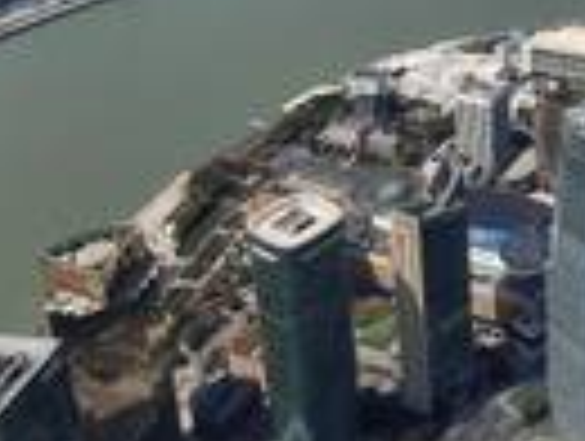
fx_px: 999
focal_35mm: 59
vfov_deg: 22.7
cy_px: -99
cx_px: 680
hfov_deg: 28.8
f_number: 2.2
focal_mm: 1.64
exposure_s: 1/1499
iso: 40
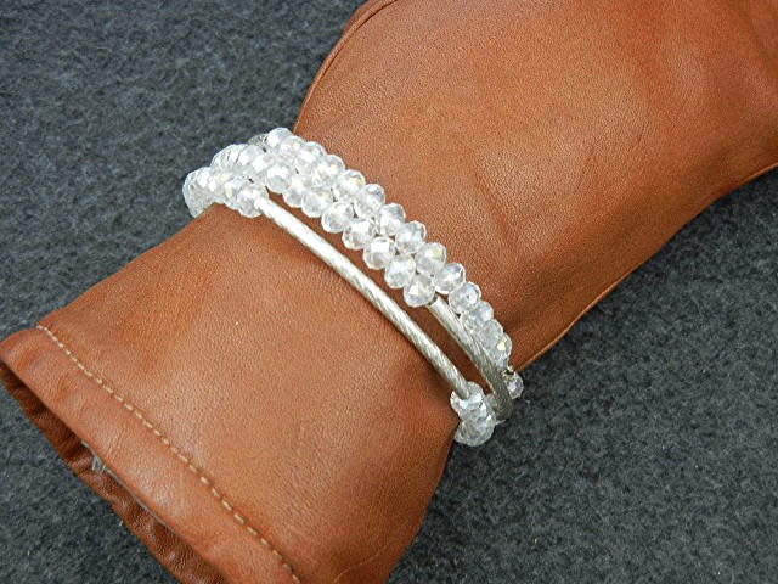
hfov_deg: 32.7
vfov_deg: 24.8
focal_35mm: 59
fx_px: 1326
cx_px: 389
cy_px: 292
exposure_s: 1/6
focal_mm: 10.6
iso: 200
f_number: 4
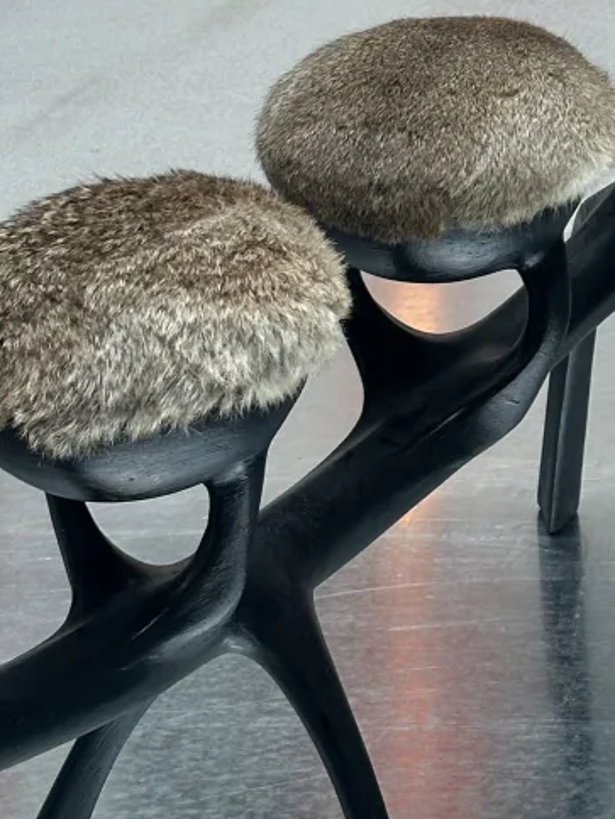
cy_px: -122
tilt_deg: -14.0
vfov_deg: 13.5
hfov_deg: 10.3
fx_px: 3383
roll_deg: -0.2
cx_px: 593
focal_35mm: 143
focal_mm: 6.86
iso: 64
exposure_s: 1/121
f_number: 1.78
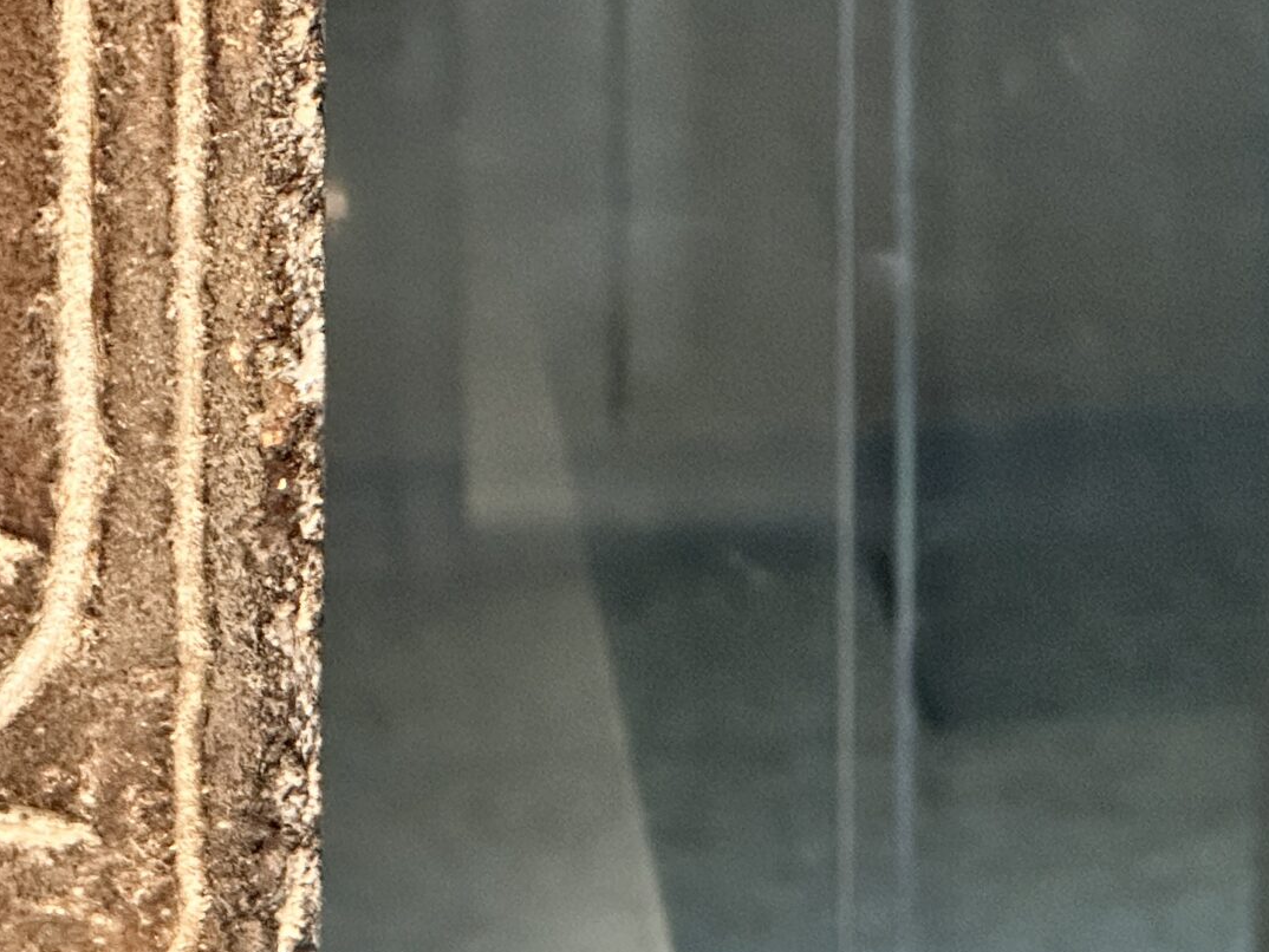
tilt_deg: -14.4
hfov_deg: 9.1
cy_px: 229
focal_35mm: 215
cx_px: -274
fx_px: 7884
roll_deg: +1.7
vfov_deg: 6.9
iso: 800
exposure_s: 1/34
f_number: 2.8
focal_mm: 9
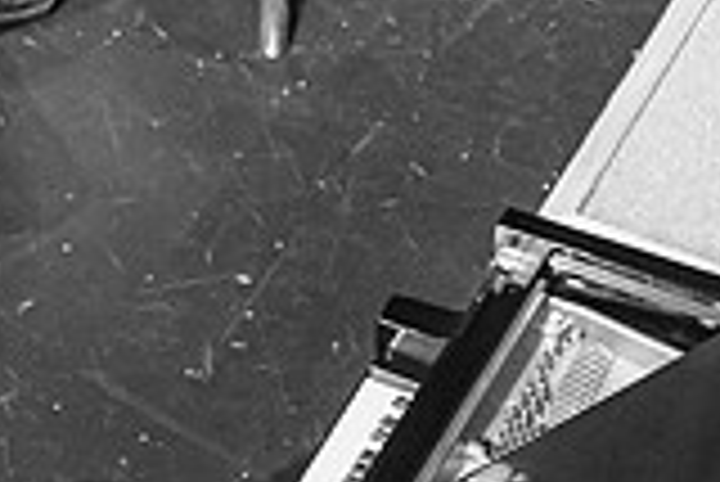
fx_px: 9068
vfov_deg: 3.0
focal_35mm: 453
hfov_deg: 4.5
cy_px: 318
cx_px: -531
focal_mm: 125
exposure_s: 1/250
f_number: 4
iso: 20000
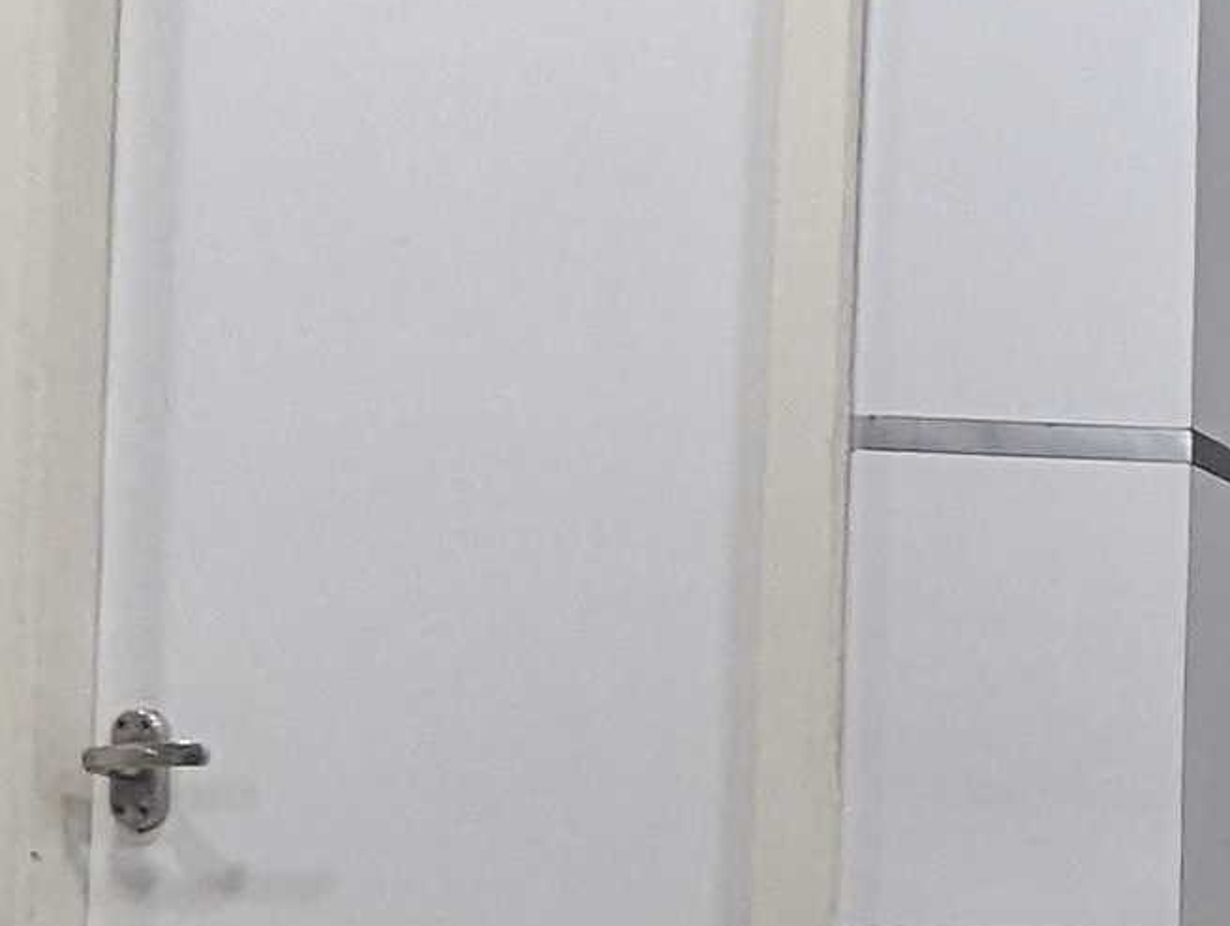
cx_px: 3185
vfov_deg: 16.8
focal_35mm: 81
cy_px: 1330
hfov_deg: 13.7
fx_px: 2882
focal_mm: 1.95
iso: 53
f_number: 2.2
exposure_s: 1/25
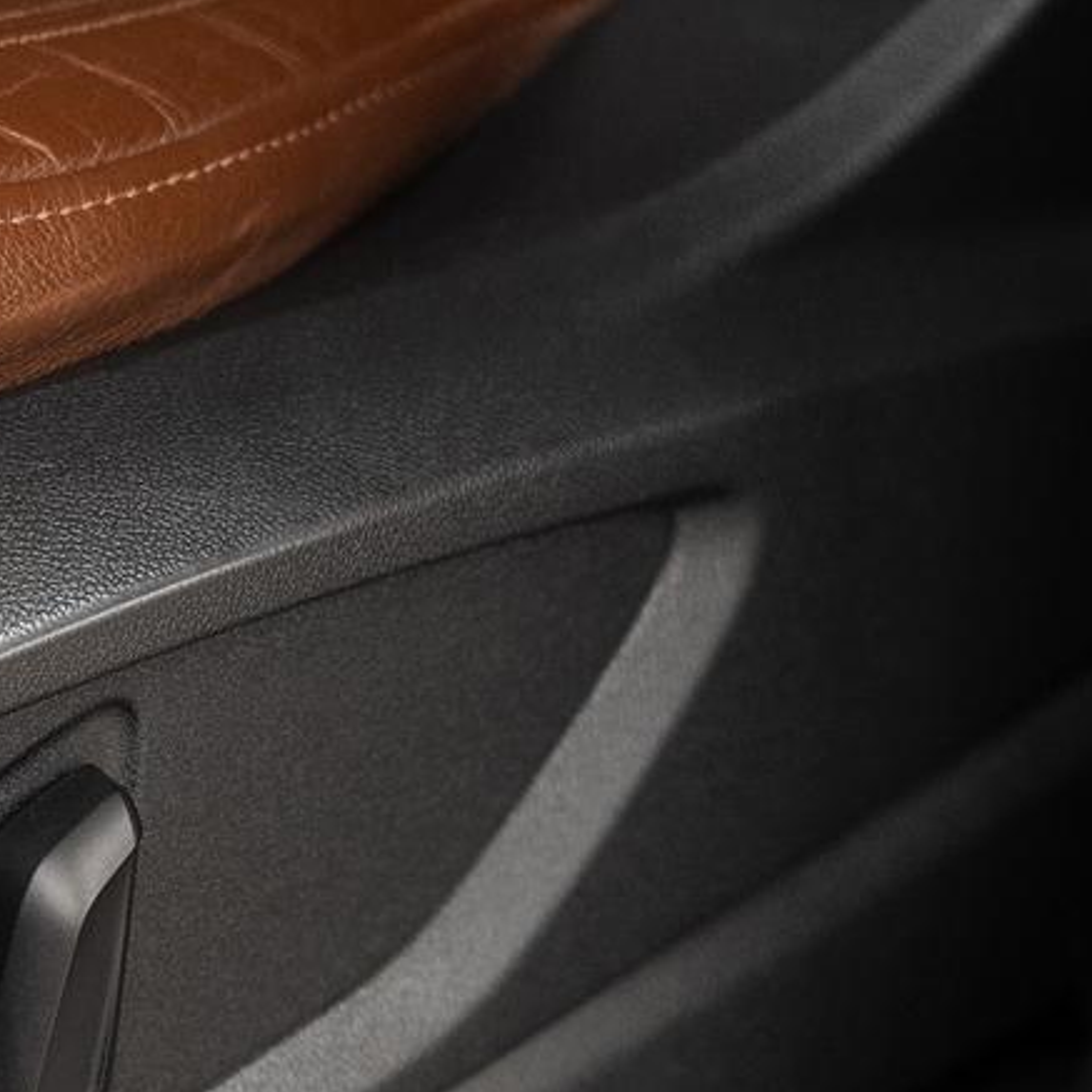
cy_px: 1037
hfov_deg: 8.8
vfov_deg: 8.9
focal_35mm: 196
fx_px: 6995
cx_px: -240
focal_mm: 70
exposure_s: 1/40
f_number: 3.5
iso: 1000
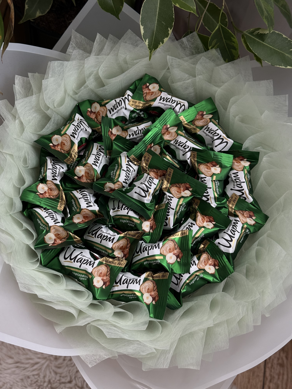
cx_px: 146
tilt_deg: -67.7
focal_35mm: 48
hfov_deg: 30.3
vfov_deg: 39.7
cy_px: 194
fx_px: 540
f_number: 1.78
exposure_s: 1/102
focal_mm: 6.76
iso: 100
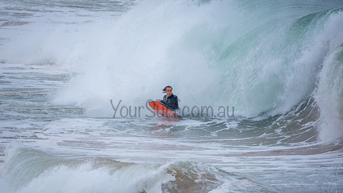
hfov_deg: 2.7
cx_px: 172
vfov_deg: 1.5
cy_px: 104
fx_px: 7175
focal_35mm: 789
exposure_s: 1/1000
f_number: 5.6
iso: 250
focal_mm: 500
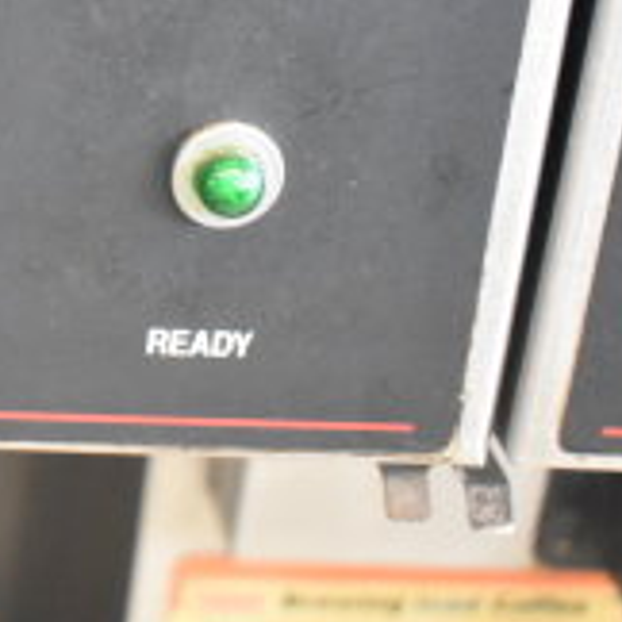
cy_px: -21
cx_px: -468
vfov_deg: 13.7
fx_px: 2541
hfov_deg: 12.8
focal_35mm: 125
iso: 4500
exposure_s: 1/40
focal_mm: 26
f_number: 4
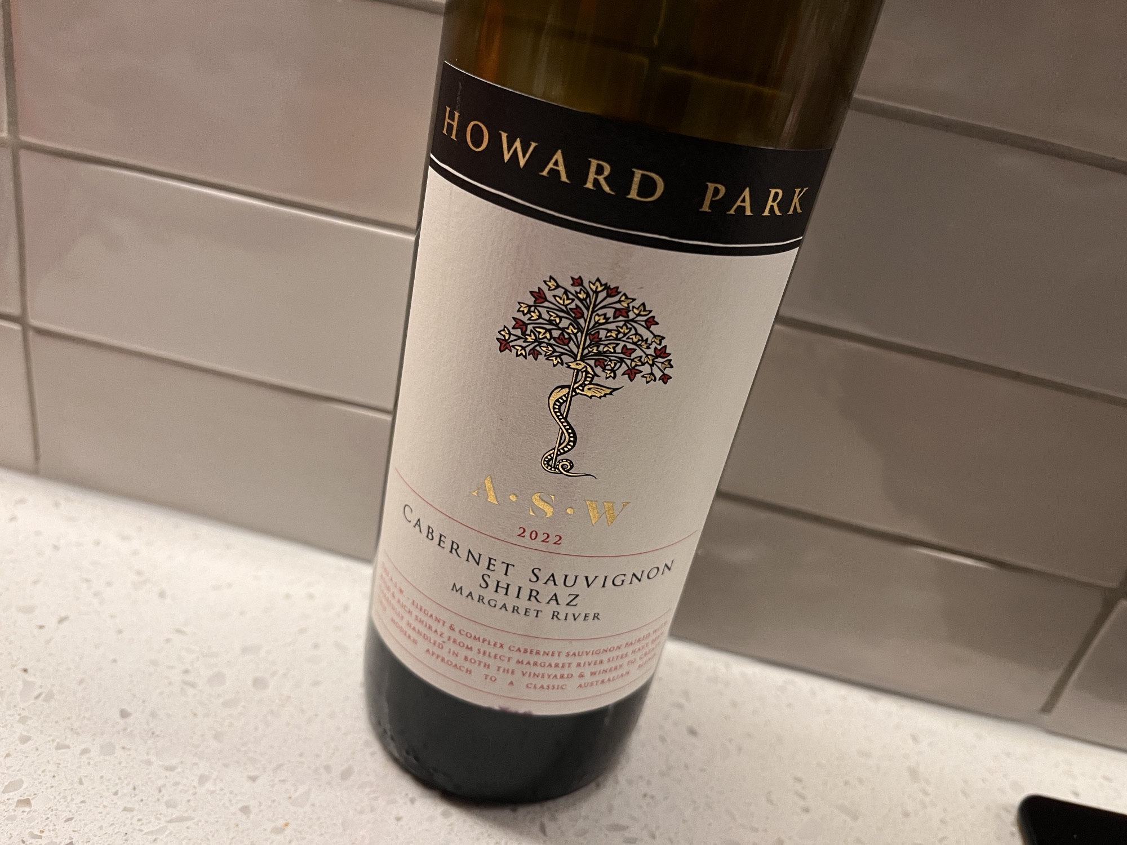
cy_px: 422
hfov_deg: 67.3
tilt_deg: -29.1
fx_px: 846
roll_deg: -12.6
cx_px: 564
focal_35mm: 26
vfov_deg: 53.1
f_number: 1.6
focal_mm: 5.1
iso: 160
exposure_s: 1/50
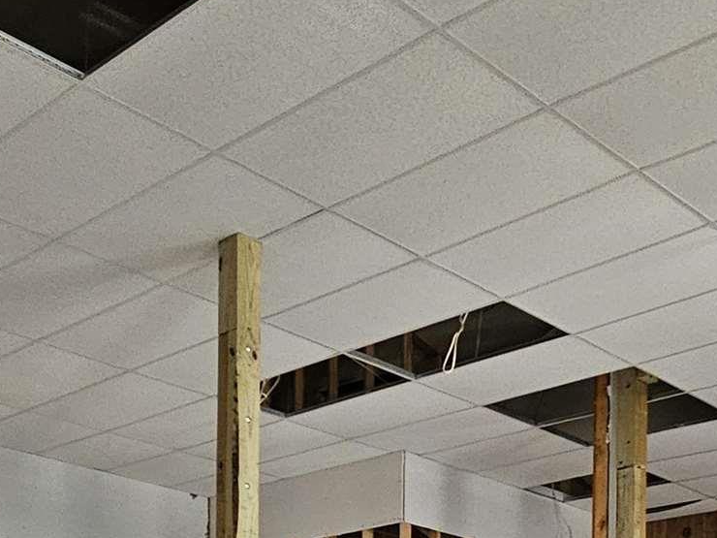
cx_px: 497
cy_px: 827
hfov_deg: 35.1
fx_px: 1119
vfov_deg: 22.0
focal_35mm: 54
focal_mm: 2.2
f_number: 2.2
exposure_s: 1/60
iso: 400
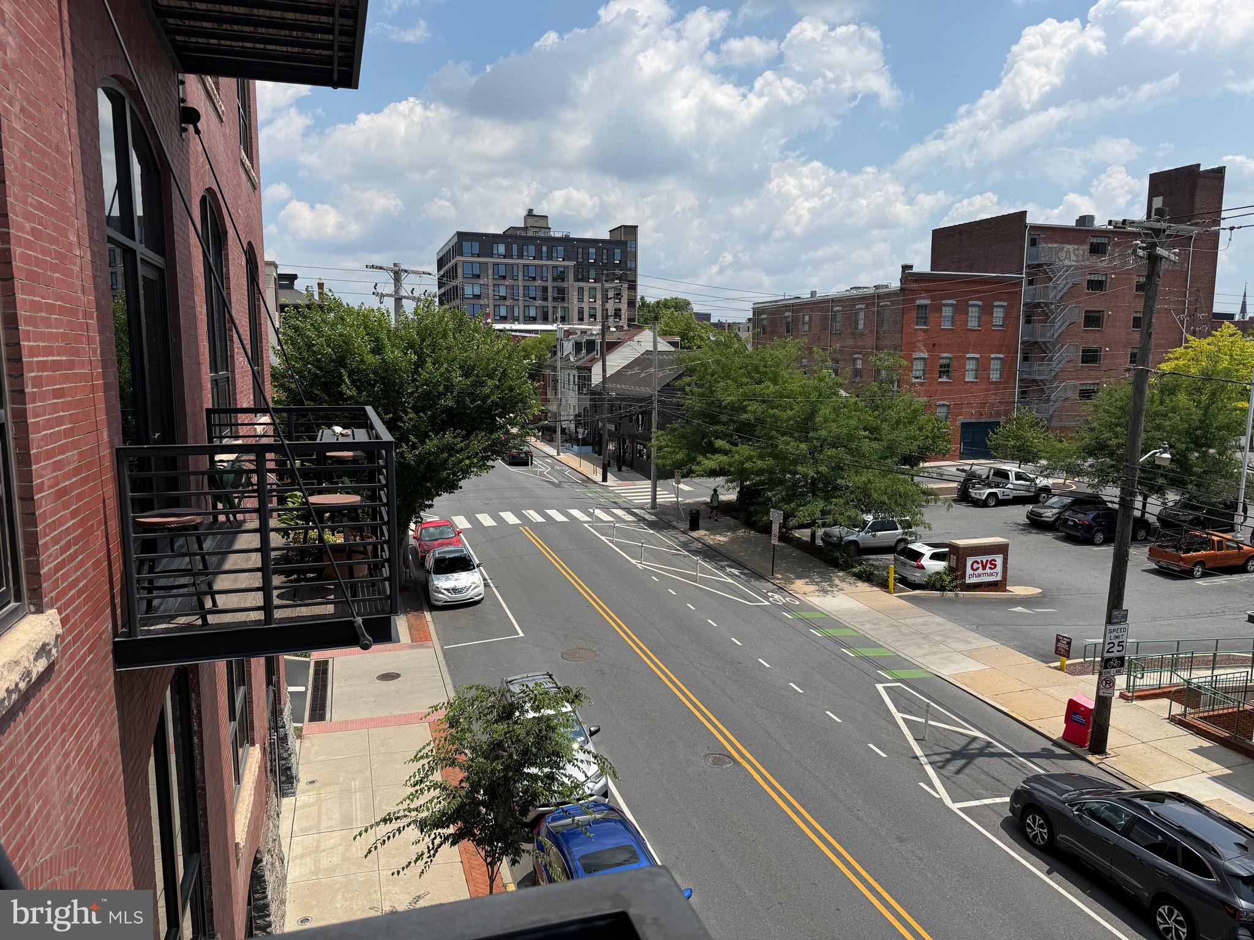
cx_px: 627
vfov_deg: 56.8
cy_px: 470
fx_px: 869
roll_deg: +0.2
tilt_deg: -7.5
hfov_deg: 71.6
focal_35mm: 24
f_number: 1.78
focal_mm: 6.76
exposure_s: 1/5319
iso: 80
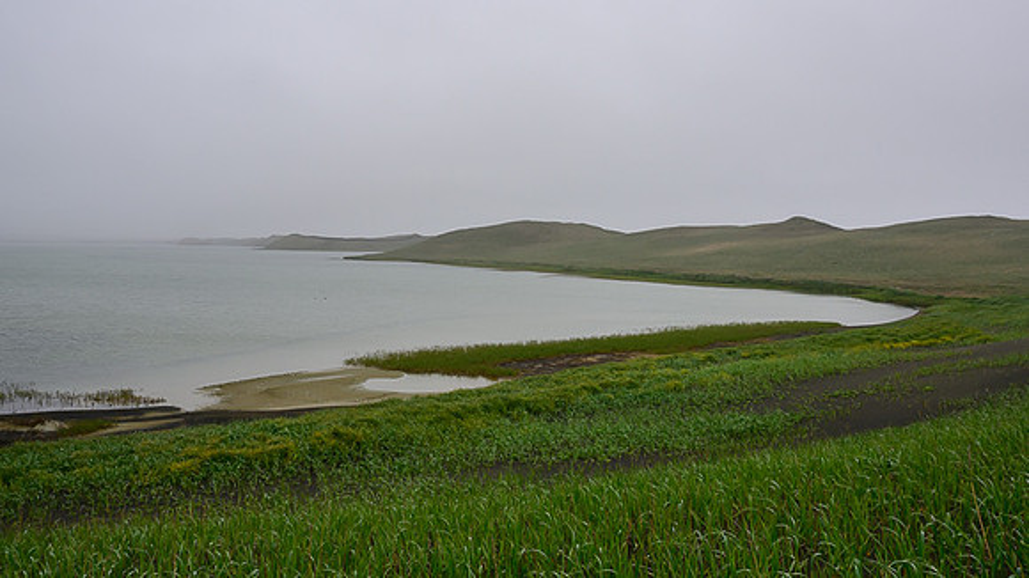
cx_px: 514
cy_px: 263
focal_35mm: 31
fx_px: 857
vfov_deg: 37.3
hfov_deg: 61.9
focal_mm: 30
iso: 400
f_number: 16
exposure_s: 1/250
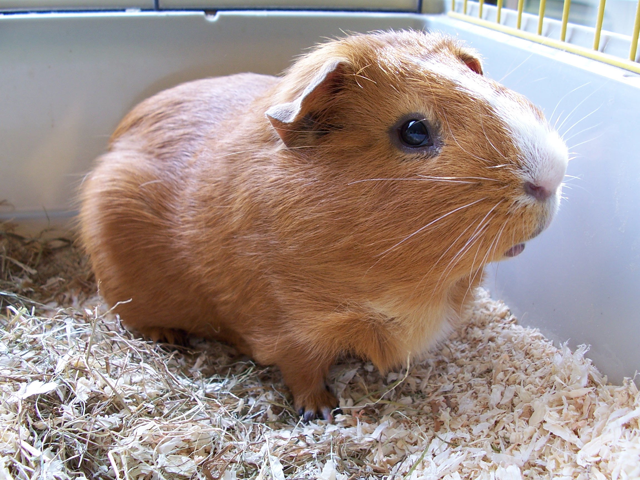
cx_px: 320
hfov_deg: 52.6
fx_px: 647
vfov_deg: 40.7
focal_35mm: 35
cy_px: 240
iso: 100
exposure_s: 1/30
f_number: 2.8
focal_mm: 6
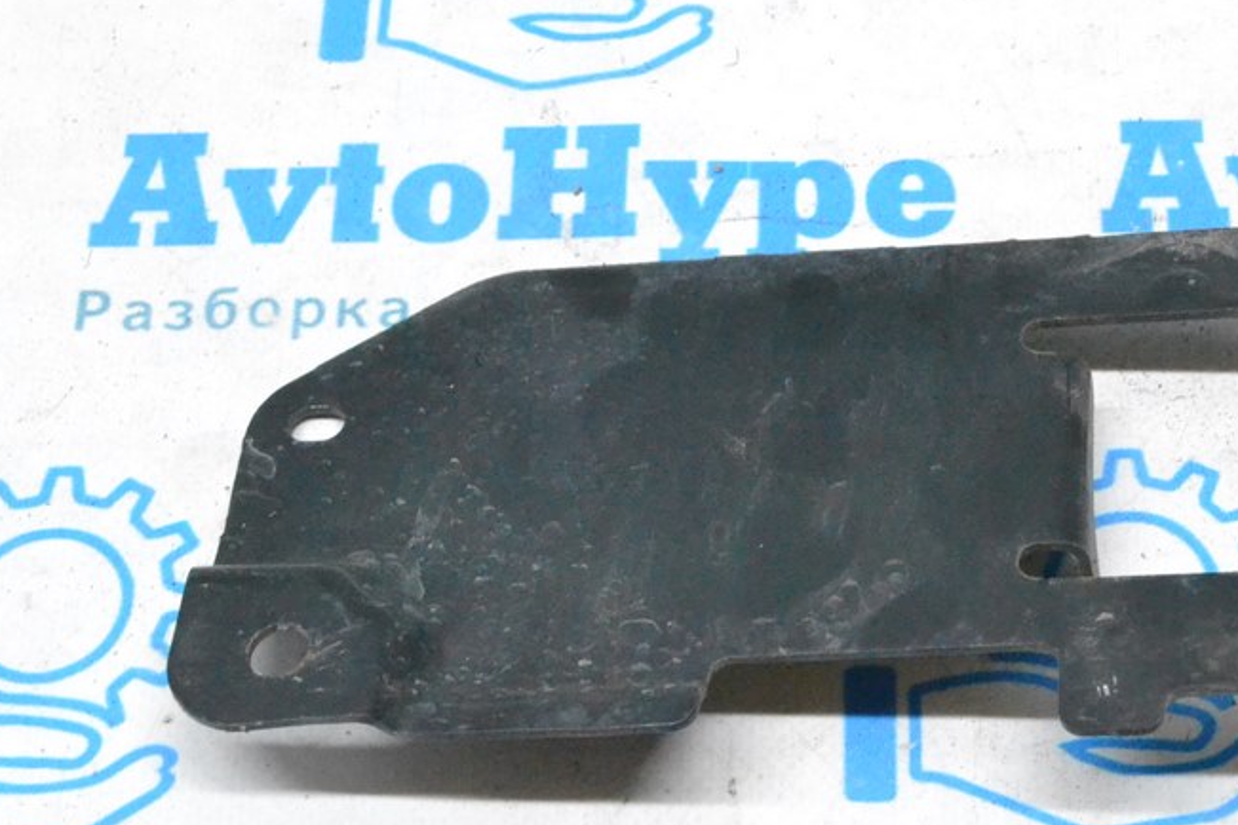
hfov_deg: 23.7
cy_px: 577
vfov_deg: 16.0
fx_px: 2923
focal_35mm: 85
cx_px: 915
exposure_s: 1/100
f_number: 13
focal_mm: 36
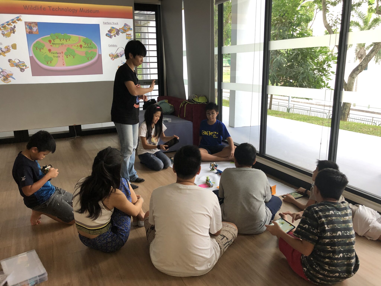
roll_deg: +0.3
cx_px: 190
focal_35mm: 28
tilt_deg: -14.4
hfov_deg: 63.4
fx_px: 308
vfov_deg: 49.7
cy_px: 143
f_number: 1.8
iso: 32
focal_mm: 3.99
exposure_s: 1/30
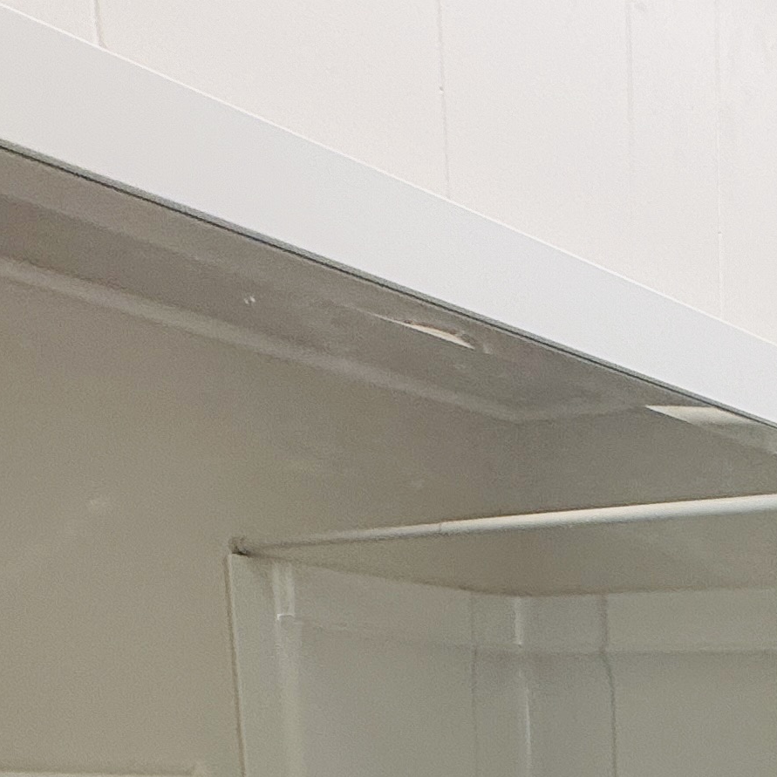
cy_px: 1122
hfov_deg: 26.0
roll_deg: -2.6
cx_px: 1013
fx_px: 1422
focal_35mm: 56
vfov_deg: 24.6
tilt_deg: -12.7
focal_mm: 2.22
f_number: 2.2
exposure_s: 1/120
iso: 64
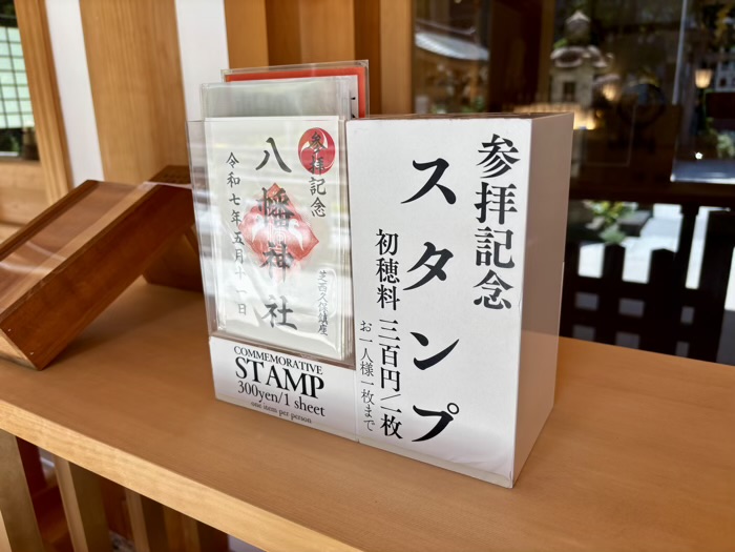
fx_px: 552
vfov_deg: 53.1
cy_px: 276
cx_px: 368
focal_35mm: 26
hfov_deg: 67.3
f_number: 1.6
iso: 50
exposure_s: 1/577
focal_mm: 5.96
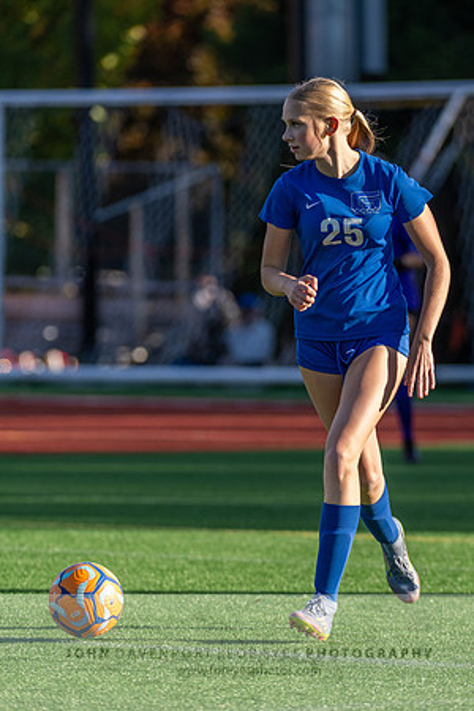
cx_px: 340
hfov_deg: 3.3
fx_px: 8220
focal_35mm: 416
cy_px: 351
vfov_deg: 5.0
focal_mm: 270
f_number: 4
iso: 360
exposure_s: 1/1000
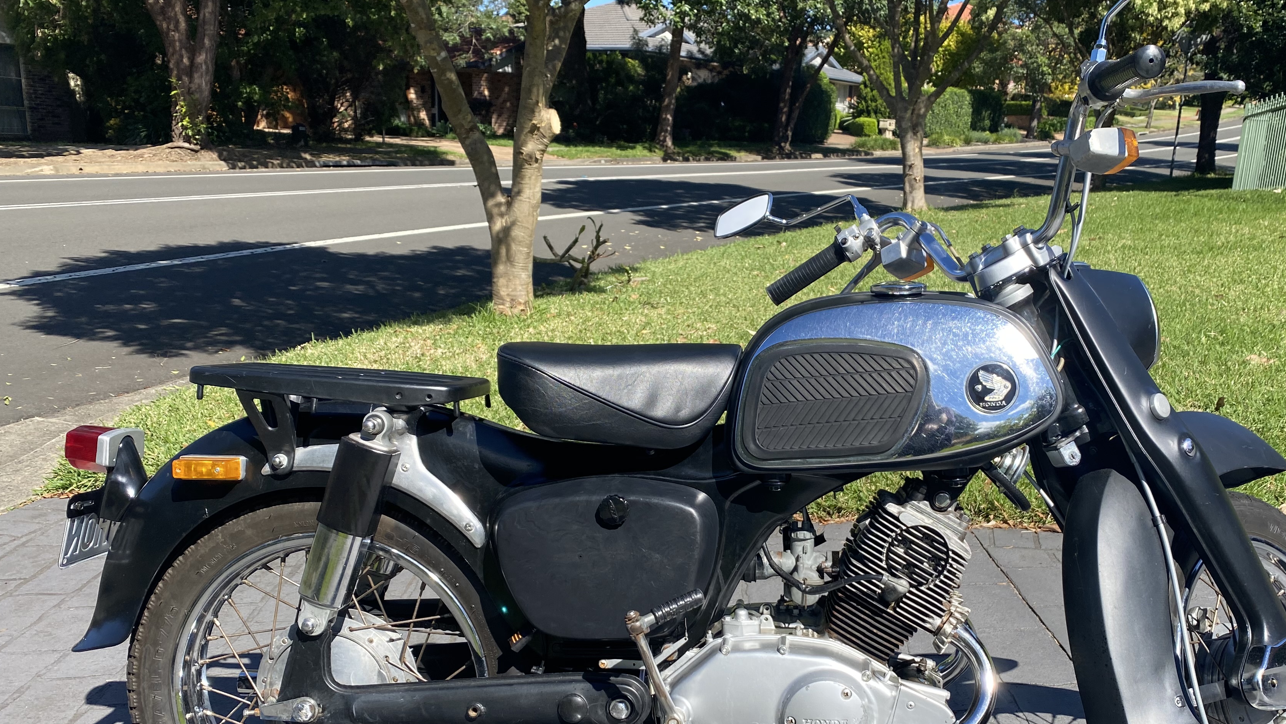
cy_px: 484
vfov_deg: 34.3
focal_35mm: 34
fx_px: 1159
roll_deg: -3.7
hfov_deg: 57.8
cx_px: 737
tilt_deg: -15.5
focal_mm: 4.25
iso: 32
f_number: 1.8
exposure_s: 1/1543
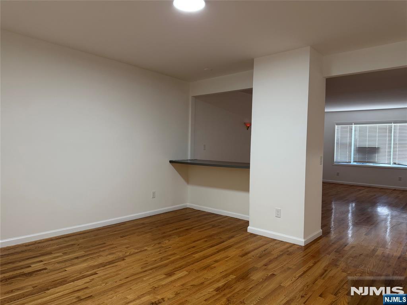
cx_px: 204
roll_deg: -1.5
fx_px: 282
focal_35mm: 24
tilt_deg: -1.4
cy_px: 152
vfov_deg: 56.8
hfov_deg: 71.6
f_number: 1.78
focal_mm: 6.76
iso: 160
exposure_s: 1/60
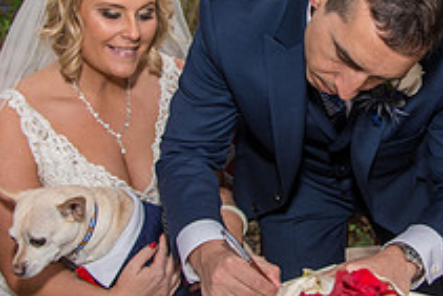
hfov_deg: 30.1
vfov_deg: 20.5
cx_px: 323
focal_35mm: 66
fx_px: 813
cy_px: 75
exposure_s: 1/200
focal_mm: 24
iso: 400
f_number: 4.5
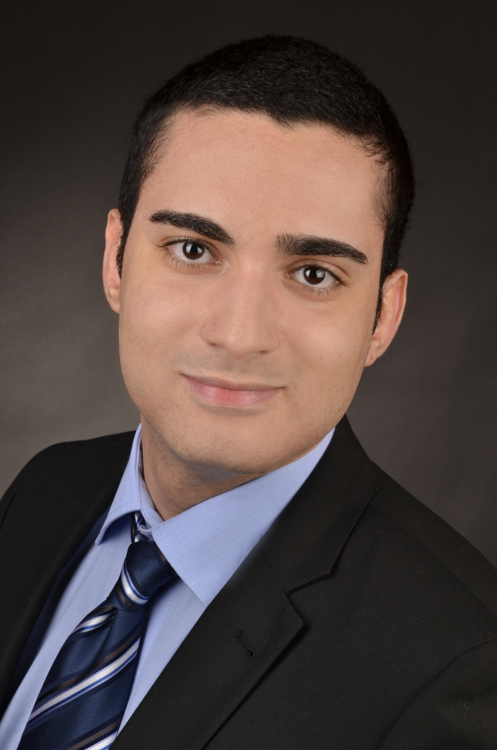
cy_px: 375
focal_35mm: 128
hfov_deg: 10.7
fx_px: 2652
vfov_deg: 16.1
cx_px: 248
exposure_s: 1/125
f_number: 16
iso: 200
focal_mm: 85
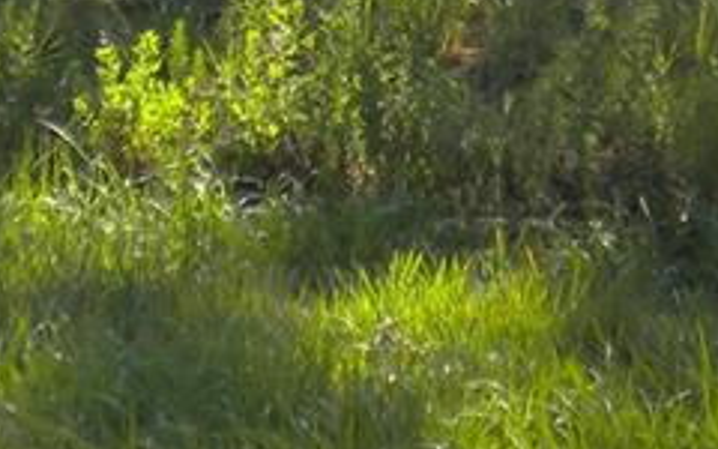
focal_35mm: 158
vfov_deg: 8.0
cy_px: -353
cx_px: 365
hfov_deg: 13.2
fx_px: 3092
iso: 93
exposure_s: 1/467
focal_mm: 6.3
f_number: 3.1
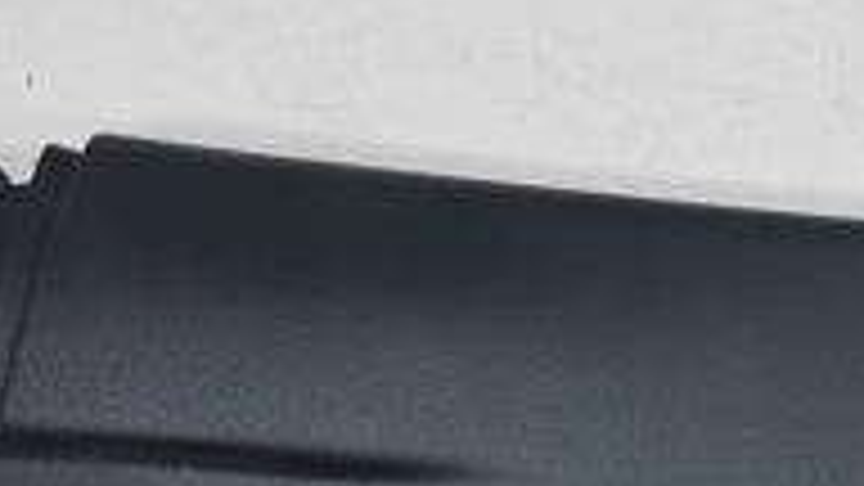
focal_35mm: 98
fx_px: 2245
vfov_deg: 11.8
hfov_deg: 20.8
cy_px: 745
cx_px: 922
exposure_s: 1/60
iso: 50
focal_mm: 4
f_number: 1.8
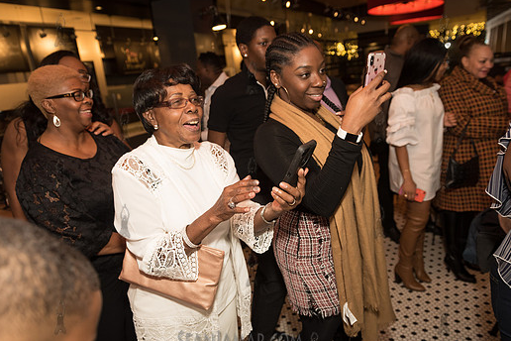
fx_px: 383
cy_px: 173
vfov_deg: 47.9
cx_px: 252
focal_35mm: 27
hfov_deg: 67.4
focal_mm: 24
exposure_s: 1/320
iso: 1250
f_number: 3.5
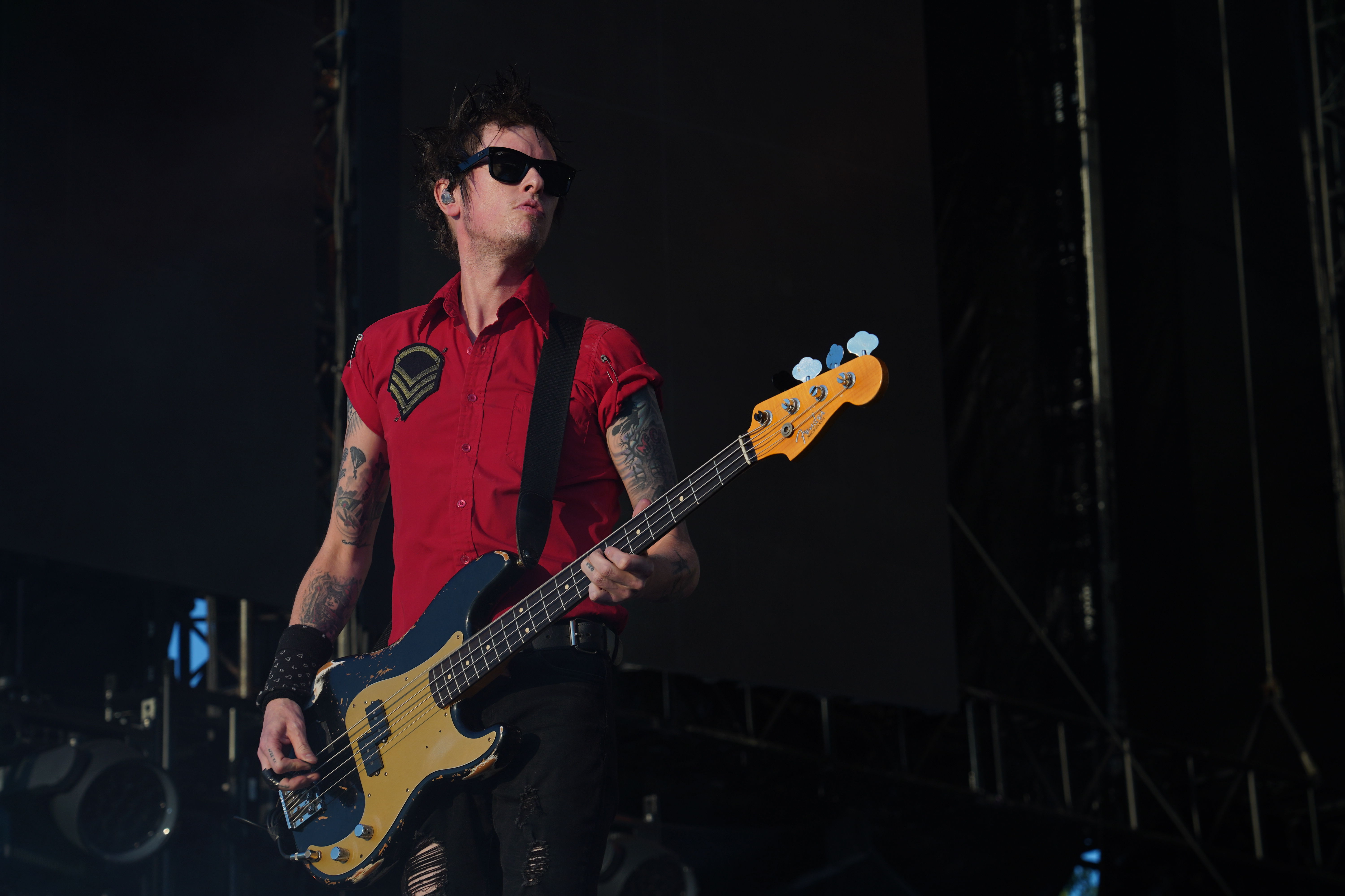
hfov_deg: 19.5
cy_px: 448
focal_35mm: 105
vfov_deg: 13.0
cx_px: 672
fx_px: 3923
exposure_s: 1/400
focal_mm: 105
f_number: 7.1
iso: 100
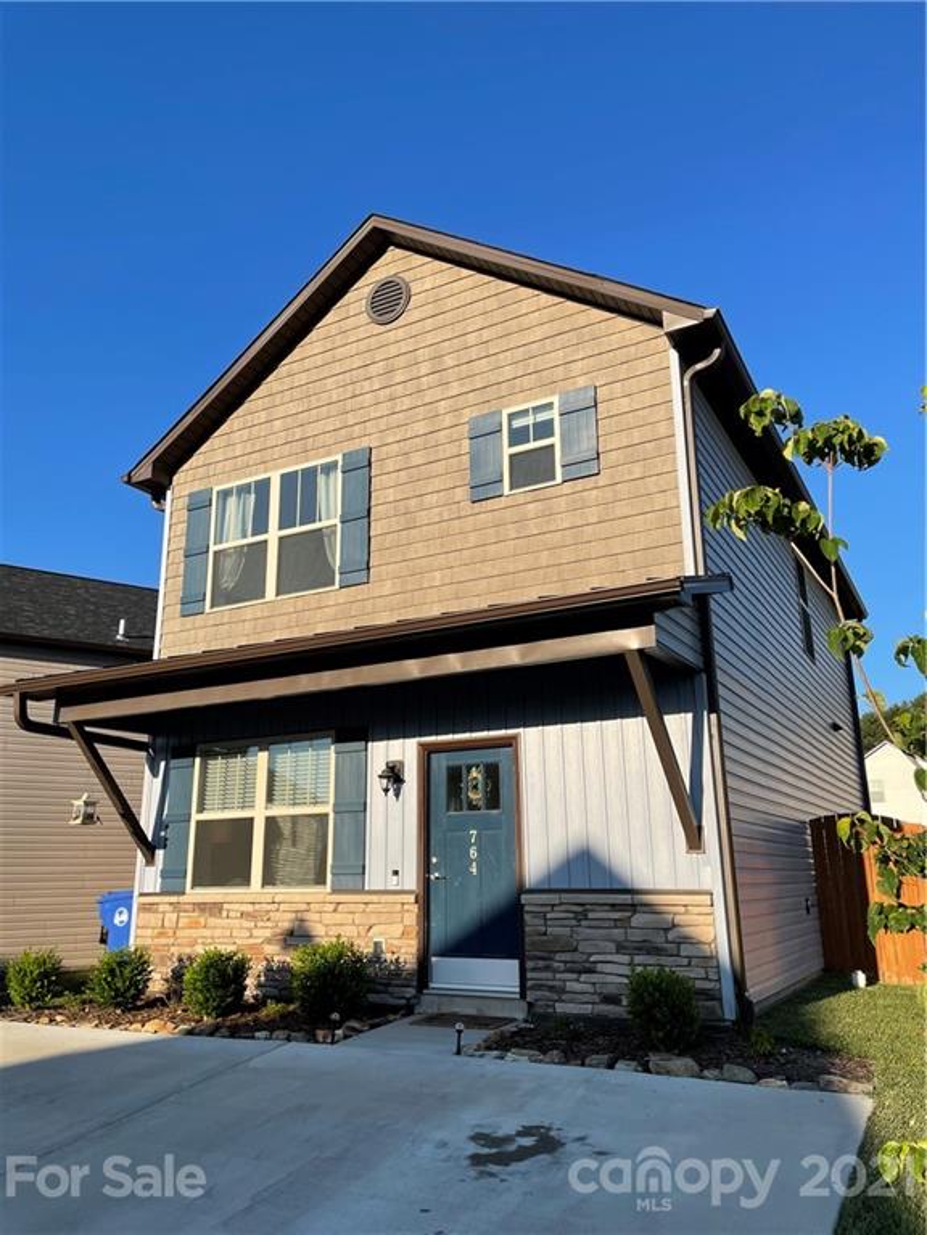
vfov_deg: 67.3
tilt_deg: +16.0
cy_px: 618
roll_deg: +0.8
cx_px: 464
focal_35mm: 26
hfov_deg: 53.1
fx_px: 928
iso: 32
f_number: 1.6
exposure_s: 1/2398
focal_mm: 4.2
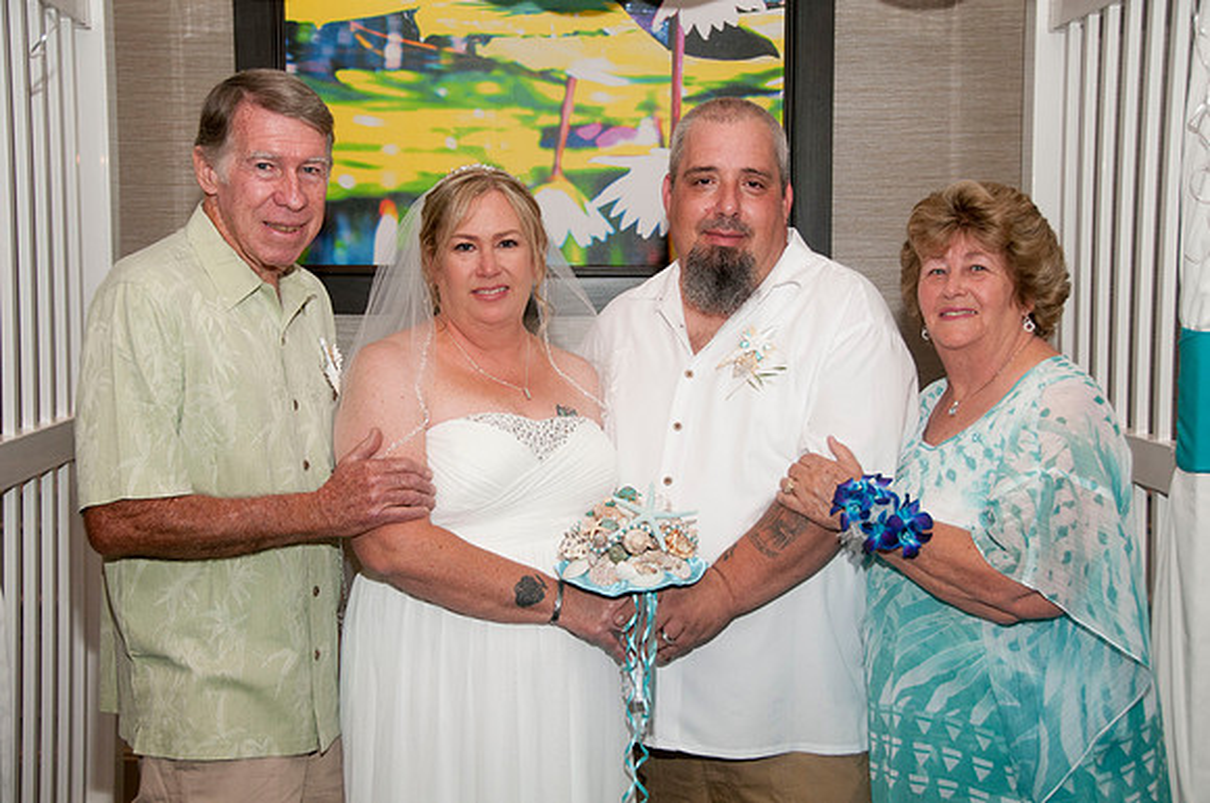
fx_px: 1812
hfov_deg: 36.9
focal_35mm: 54
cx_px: 605
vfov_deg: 25.0
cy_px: 402
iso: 400
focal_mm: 36
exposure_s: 1/60
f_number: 5.6
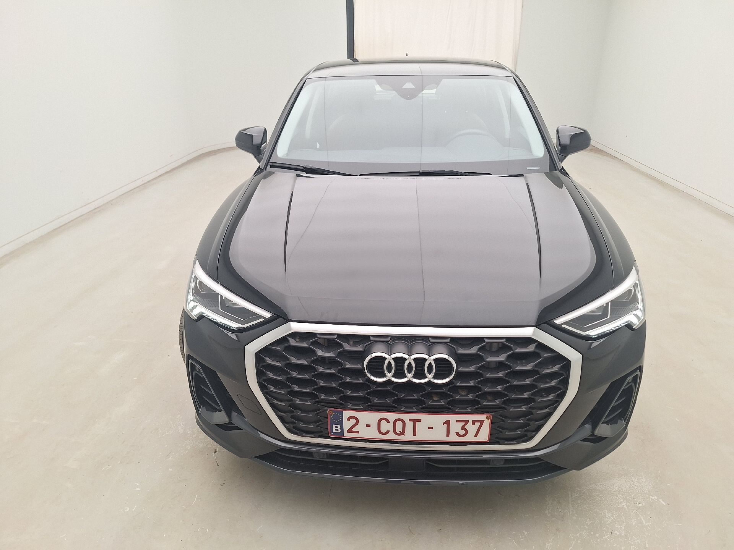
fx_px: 488
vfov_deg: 58.9
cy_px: 275
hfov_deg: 73.9
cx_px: 367
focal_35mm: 23
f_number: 1.8
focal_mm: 5.54
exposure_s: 1/100
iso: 50
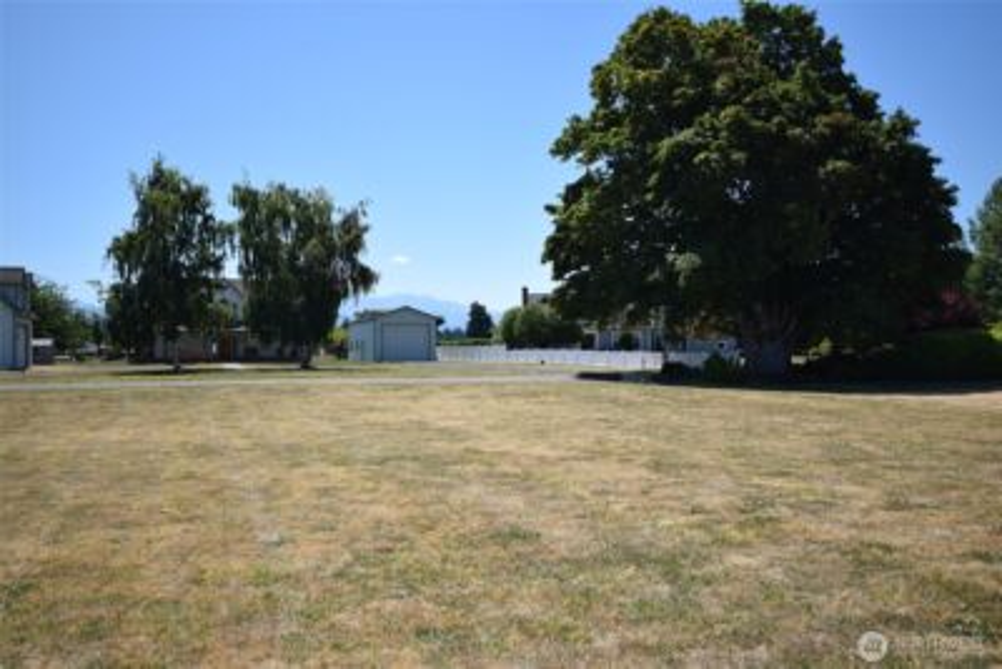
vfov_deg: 43.6
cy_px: 334
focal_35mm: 30
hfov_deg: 61.9
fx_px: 835
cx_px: 501
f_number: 5.6
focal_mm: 20
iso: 100
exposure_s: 1/400
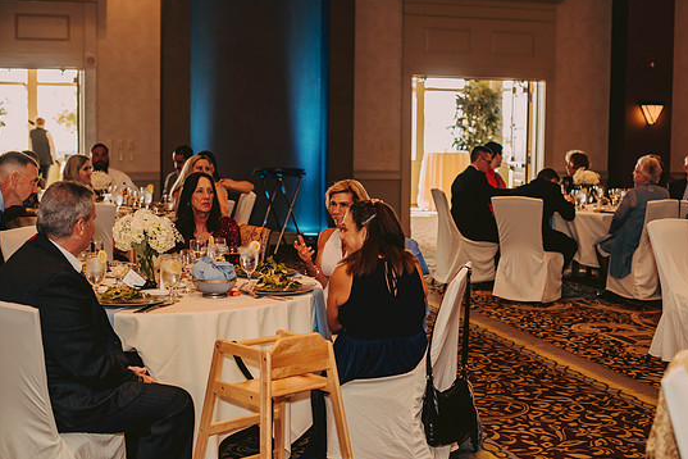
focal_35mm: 54
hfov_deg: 36.9
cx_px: 369
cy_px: 234
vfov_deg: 25.1
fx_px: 1032
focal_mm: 50
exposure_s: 1/125
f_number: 2.5
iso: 800
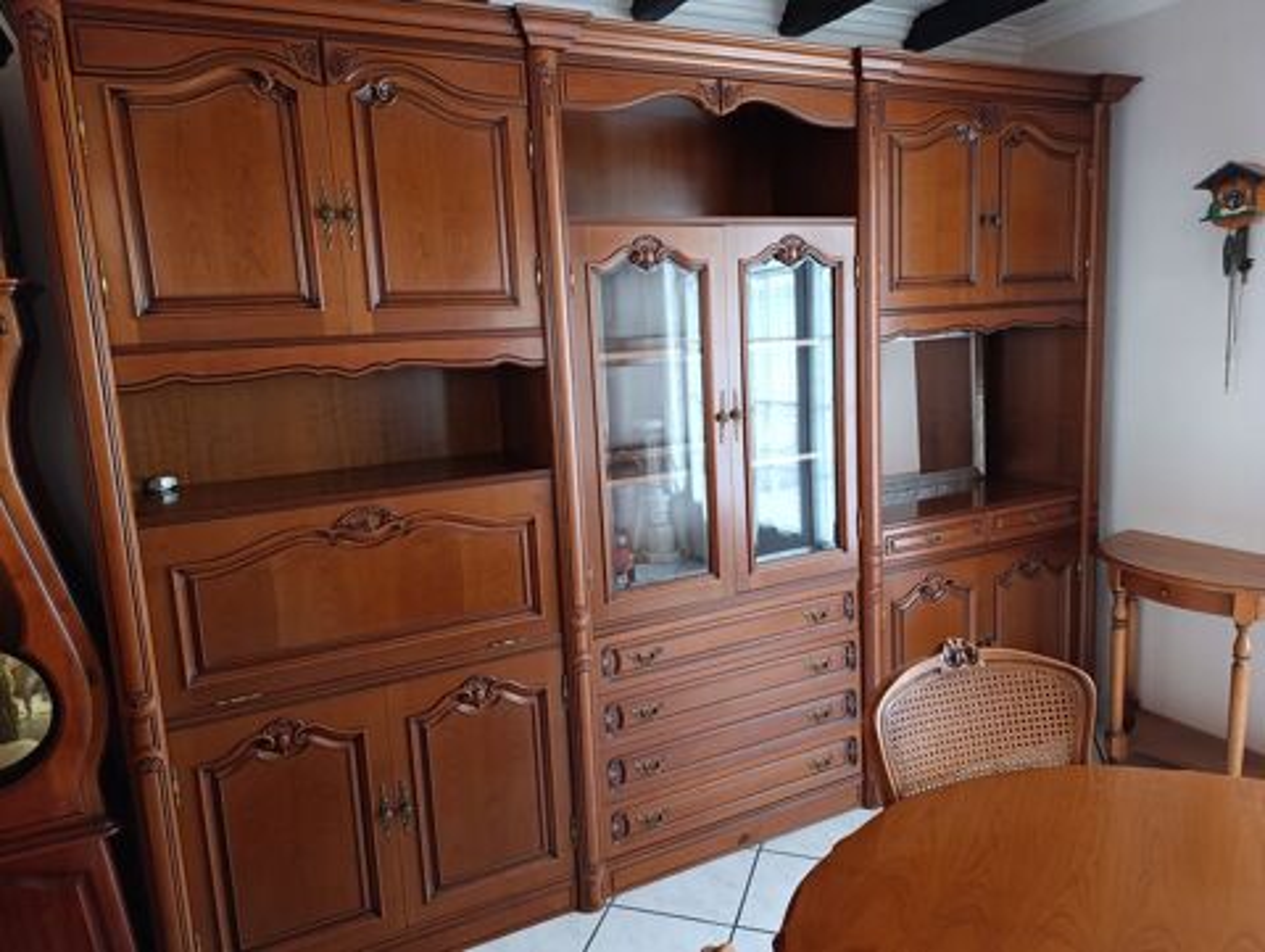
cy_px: 476
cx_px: 632
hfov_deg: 73.9
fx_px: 841
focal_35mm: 23
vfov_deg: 59.0
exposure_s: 1/25
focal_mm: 6.14
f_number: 1.6
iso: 2000
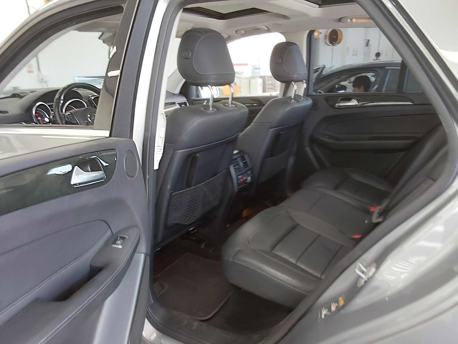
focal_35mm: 28
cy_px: 172
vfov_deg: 49.7
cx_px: 229
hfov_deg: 63.4
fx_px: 370
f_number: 1.9
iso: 200
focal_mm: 2.91
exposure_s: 1/60
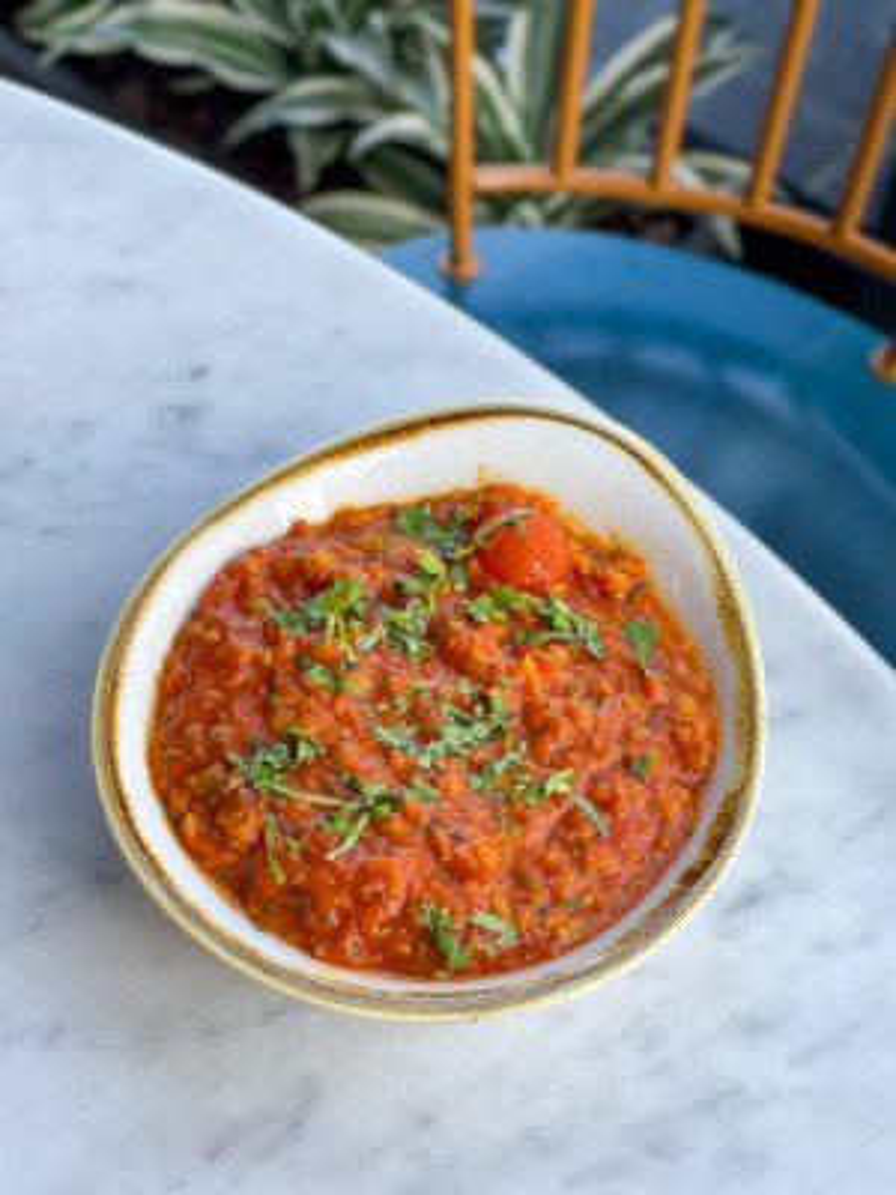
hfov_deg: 22.9
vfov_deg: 30.3
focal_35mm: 64
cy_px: 598
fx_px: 2209
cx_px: 448
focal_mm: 7.5
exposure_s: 1/100
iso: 64
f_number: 2.2
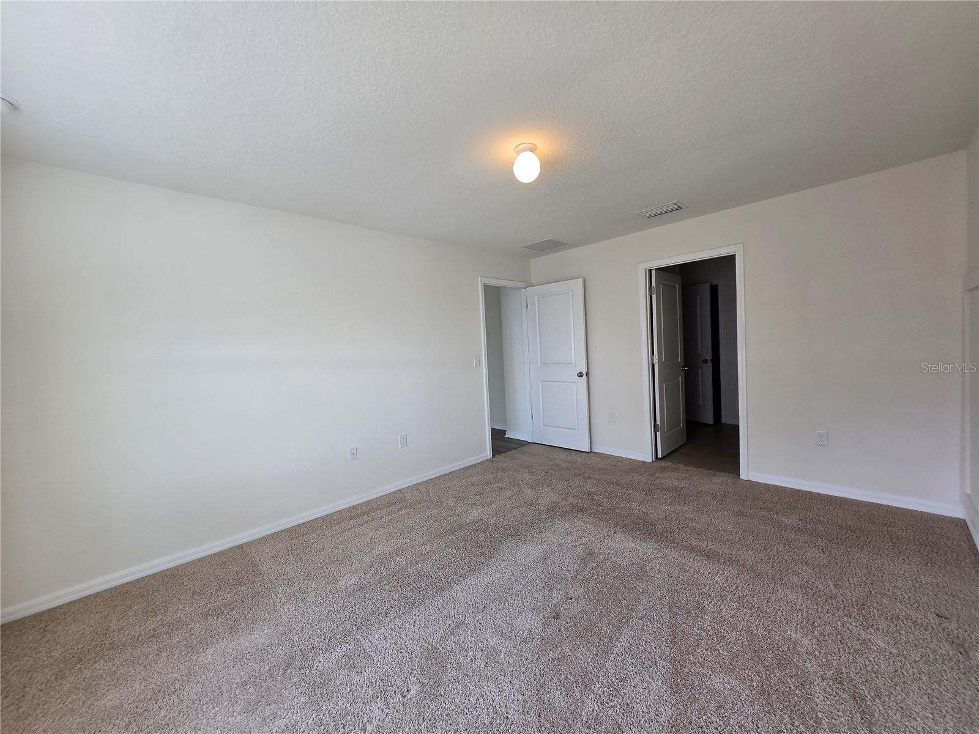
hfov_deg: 106.2
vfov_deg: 89.9
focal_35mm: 13
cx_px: 490
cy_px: 367
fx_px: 368
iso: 40
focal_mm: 1.7
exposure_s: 1/60
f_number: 2.2
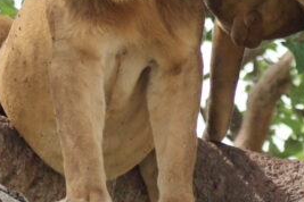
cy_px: -45
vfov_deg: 1.7
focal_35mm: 806
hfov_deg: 2.6
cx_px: 153
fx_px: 6806
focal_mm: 140
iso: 200
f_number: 5.6
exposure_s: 1/250
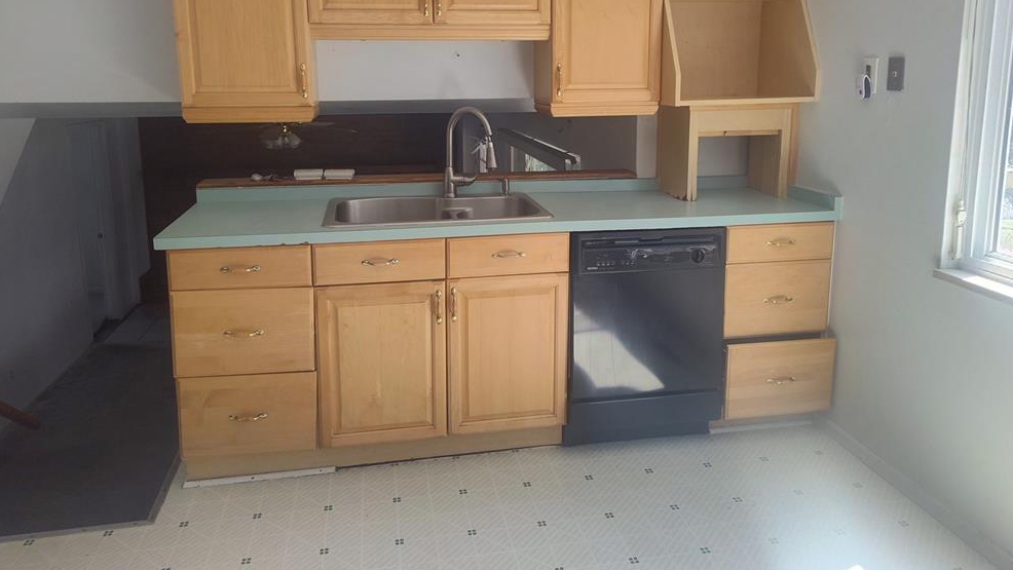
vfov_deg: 43.8
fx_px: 698
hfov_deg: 71.9
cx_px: 508
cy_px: 193
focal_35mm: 26
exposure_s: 1/120
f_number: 1.8
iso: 146
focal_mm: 5.56
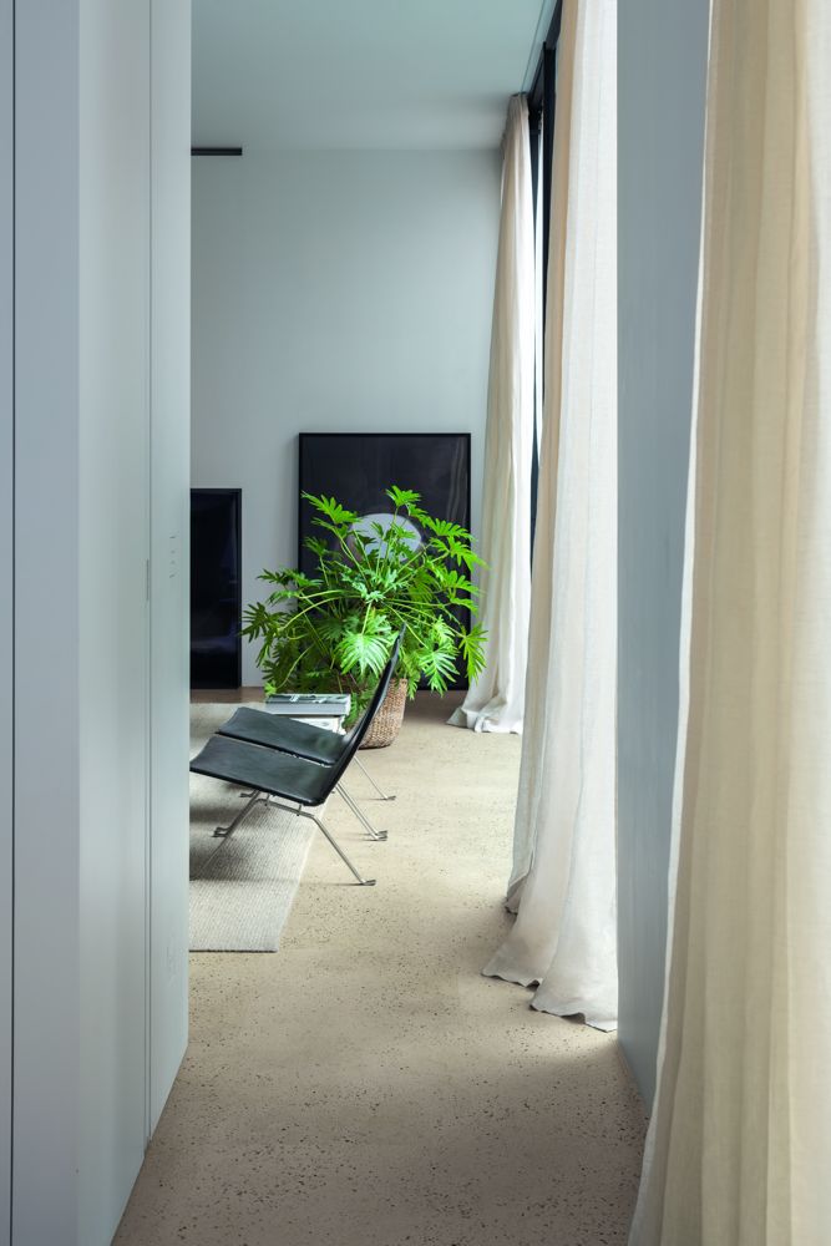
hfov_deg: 29.9
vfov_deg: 43.6
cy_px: 623
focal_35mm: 45
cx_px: 416
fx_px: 1557
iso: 64
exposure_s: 1/1.25
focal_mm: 45
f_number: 8
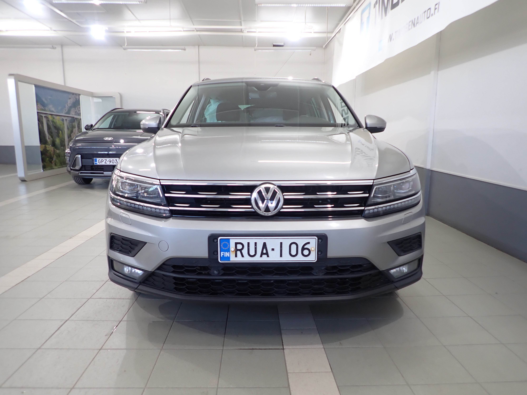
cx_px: 264
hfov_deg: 69.4
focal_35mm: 25
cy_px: 198
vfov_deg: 54.9
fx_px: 381
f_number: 2
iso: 125
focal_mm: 4.5
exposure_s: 1/60
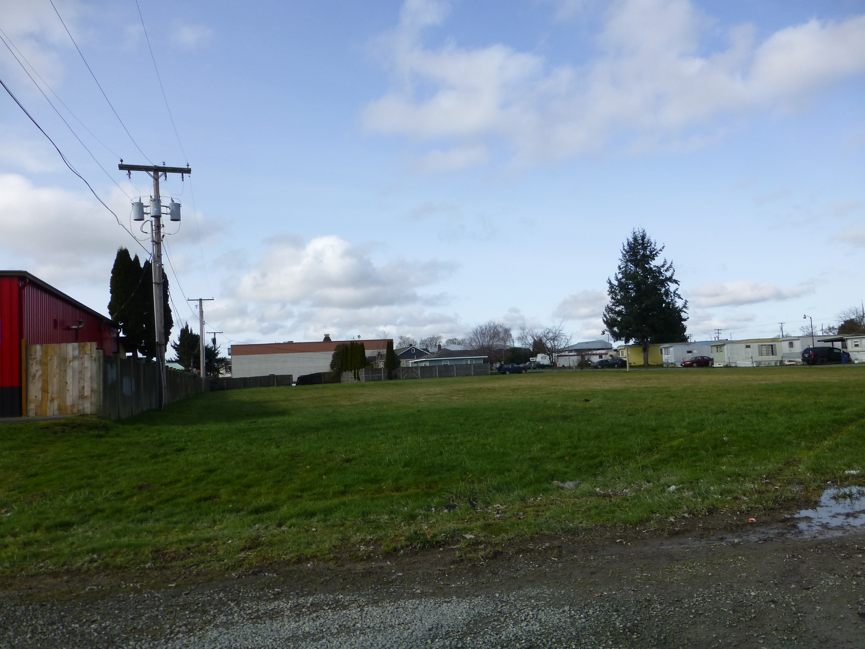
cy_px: 324
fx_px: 600
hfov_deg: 71.6
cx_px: 432
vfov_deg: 56.8
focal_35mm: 24
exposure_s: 1/800
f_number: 4
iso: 100
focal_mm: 4.3
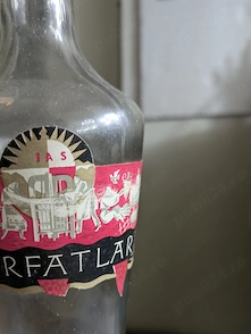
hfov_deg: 41.5
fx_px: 328
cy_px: 216
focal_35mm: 34
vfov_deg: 53.1
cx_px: 90
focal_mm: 5.43
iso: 207
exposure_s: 1/50
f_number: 1.89
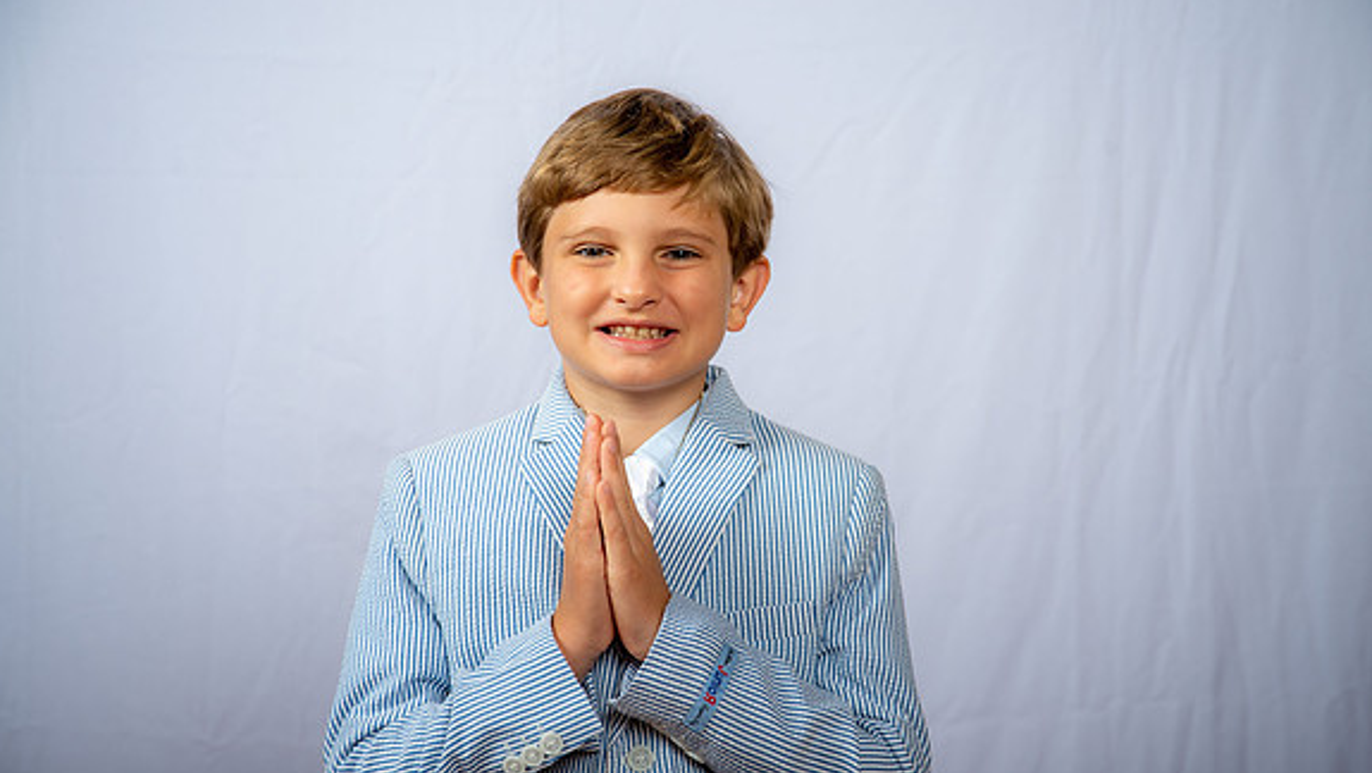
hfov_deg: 27.9
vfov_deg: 15.9
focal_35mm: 76
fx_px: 2766
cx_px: 685
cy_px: 449
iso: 250
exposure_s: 1/200
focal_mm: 72
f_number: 6.3
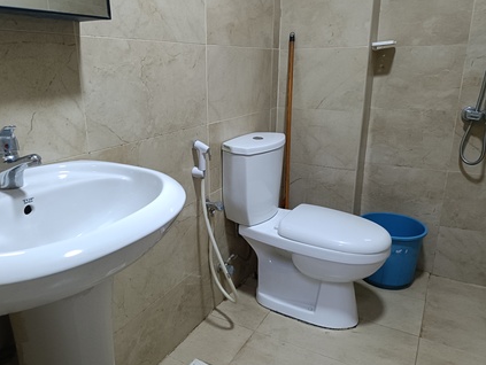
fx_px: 379
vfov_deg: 51.4
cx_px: 225
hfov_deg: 65.2
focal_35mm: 27
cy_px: 187
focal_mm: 4.7
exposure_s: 1/50
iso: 1618
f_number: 1.7
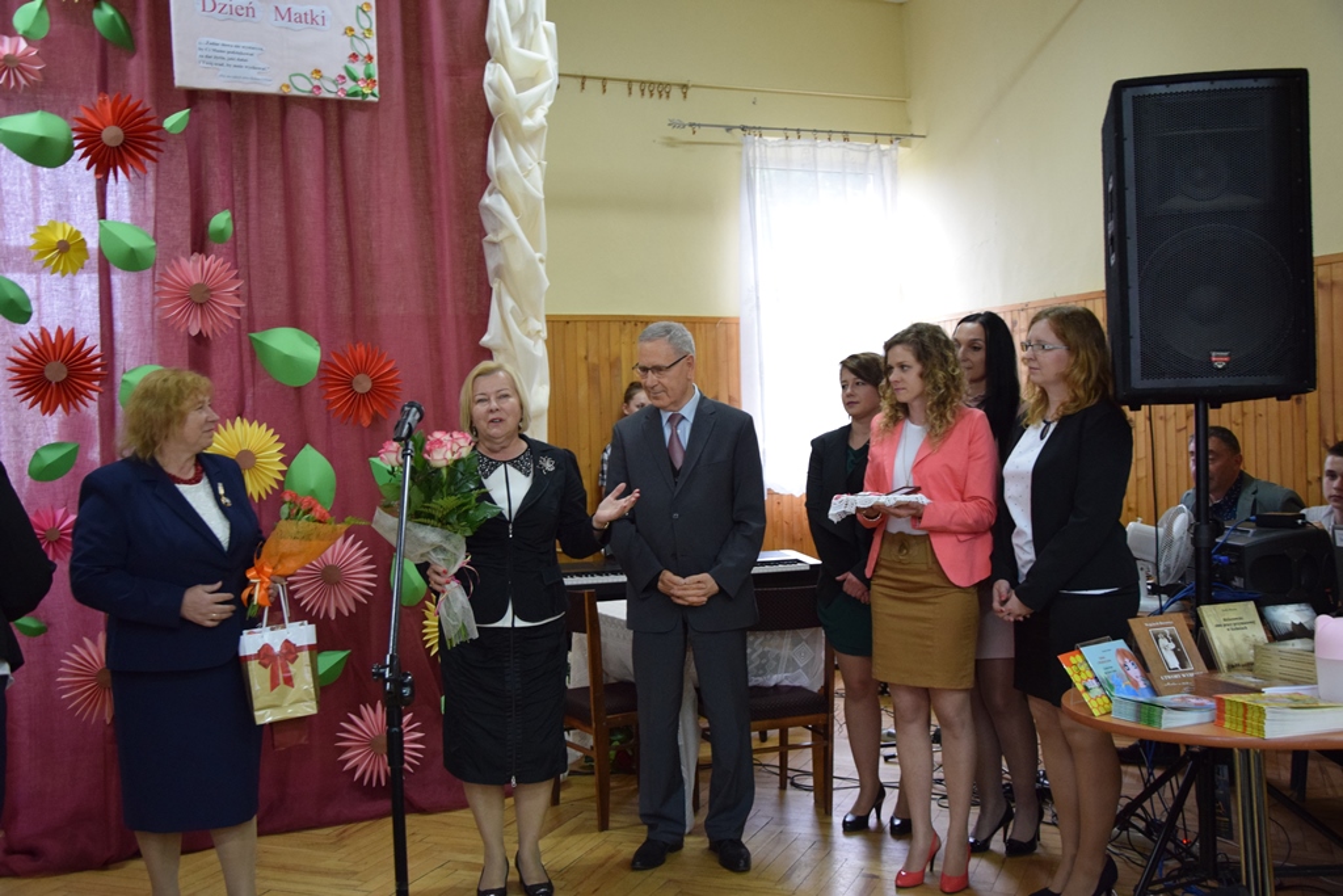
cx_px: 672
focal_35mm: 36
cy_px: 448
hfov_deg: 53.1
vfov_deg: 36.9
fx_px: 1343
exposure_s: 1/60
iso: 2000
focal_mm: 24
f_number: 3.8
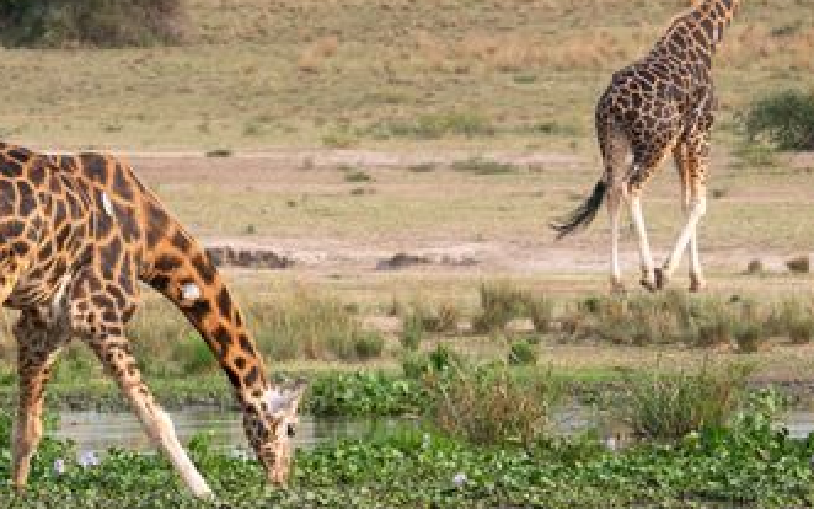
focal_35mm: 539
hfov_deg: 3.9
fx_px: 11959
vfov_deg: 2.4
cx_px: 298
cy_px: 211
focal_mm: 342
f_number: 9
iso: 320
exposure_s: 1/320
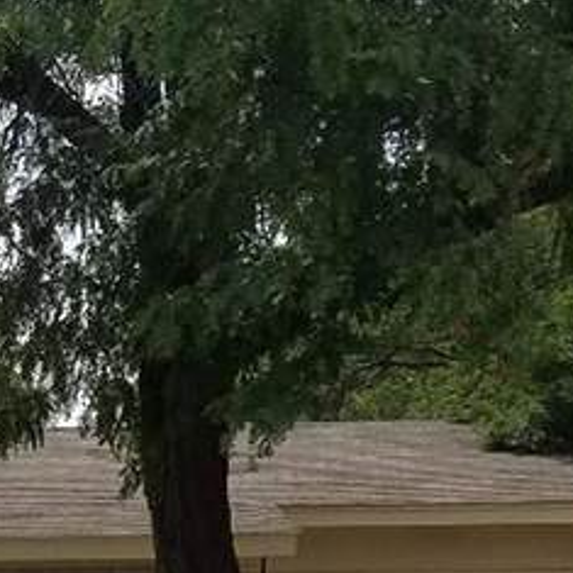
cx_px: -210
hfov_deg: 13.4
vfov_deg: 13.4
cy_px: 772
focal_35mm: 125
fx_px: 2341
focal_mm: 4.2
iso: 50
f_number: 1.7
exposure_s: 1/3624
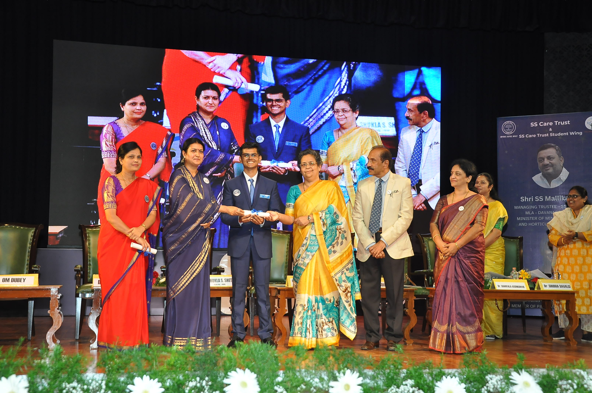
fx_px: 838
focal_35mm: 51
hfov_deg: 38.9
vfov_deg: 26.4
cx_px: 296
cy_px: 196
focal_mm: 34
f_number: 5.6
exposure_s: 1/125
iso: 1000
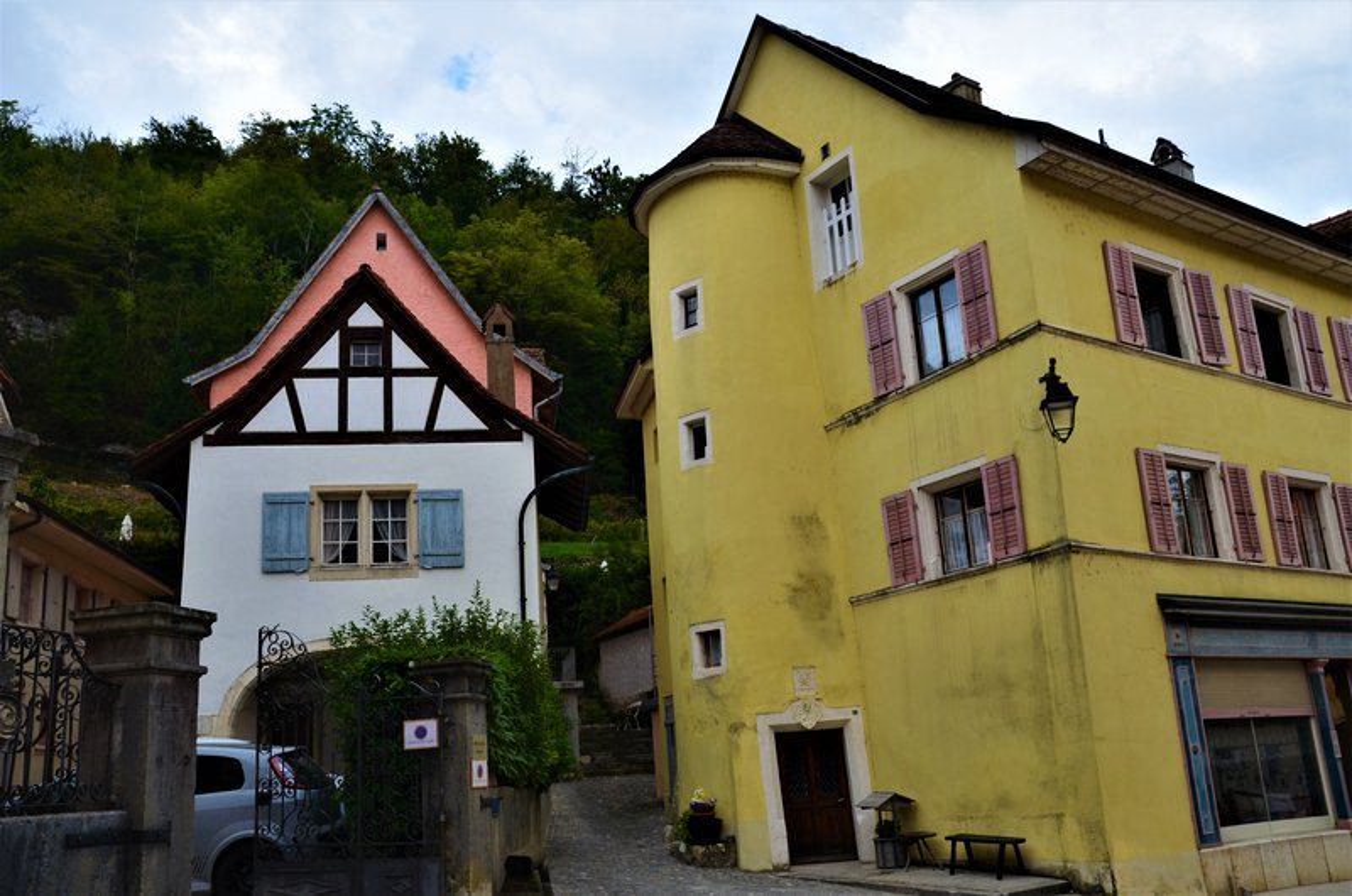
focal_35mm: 33
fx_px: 1237
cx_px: 676
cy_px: 448
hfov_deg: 57.3
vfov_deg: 39.8
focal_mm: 22
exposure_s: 1/125
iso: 400
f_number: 9
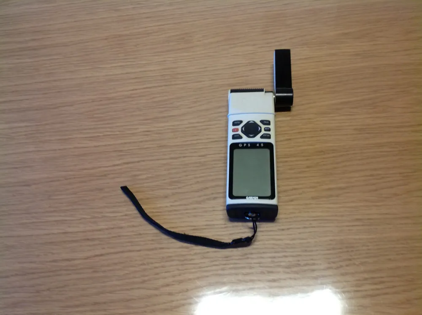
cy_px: 158
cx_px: 211
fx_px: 426
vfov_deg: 40.6
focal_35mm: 35
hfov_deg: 52.7
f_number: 2.4
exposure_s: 1/15
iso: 100
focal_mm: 4.28
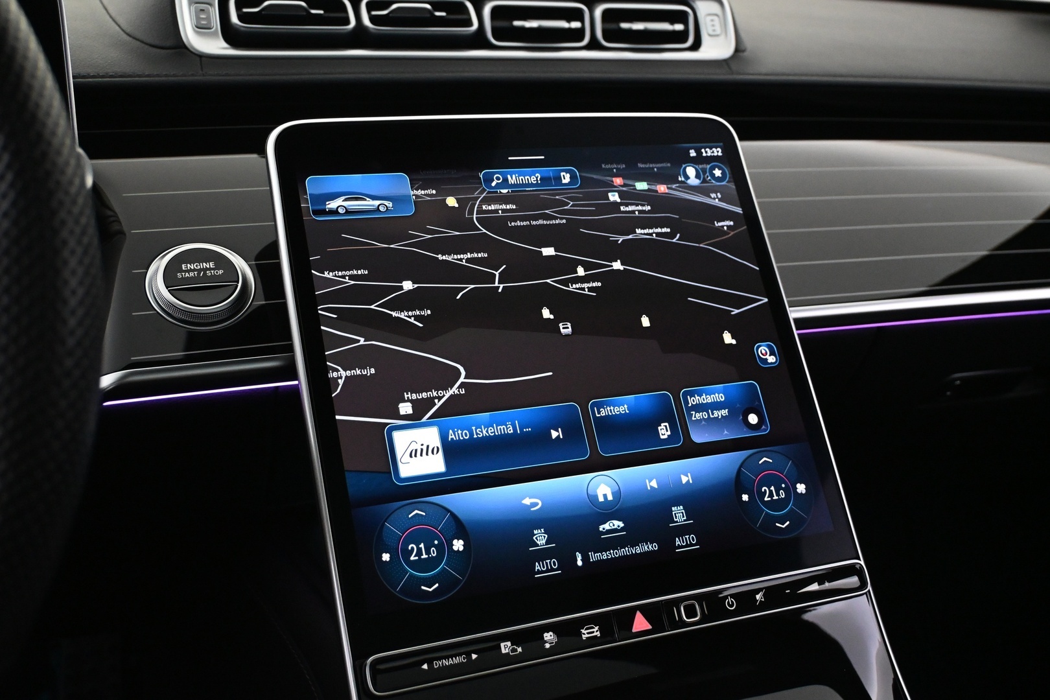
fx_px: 1072
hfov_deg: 52.2
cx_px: 525
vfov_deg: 36.2
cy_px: 350
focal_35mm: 37
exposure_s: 1/60
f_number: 4.2
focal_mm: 24.5
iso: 4000
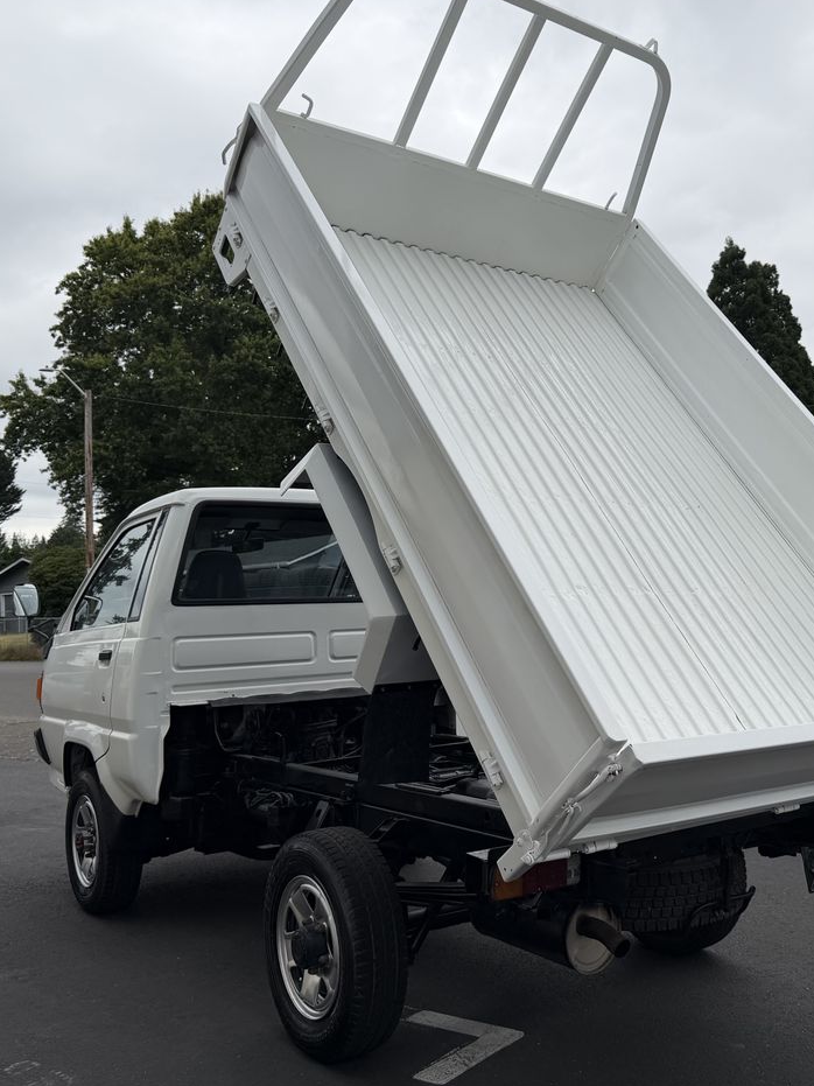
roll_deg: +3.6
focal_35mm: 33
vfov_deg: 55.4
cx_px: 550
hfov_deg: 42.3
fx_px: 1035
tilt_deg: +3.2
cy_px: 530
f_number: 1.78
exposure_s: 1/2703
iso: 80
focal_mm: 6.76
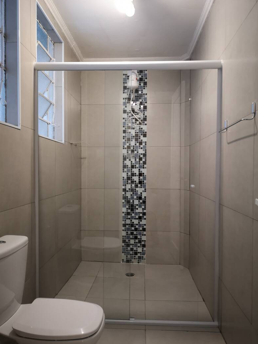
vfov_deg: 63.4
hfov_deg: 49.8
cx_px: 127
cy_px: 177
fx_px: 278
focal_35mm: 28
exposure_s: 1/30
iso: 200
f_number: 1.8
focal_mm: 5.58
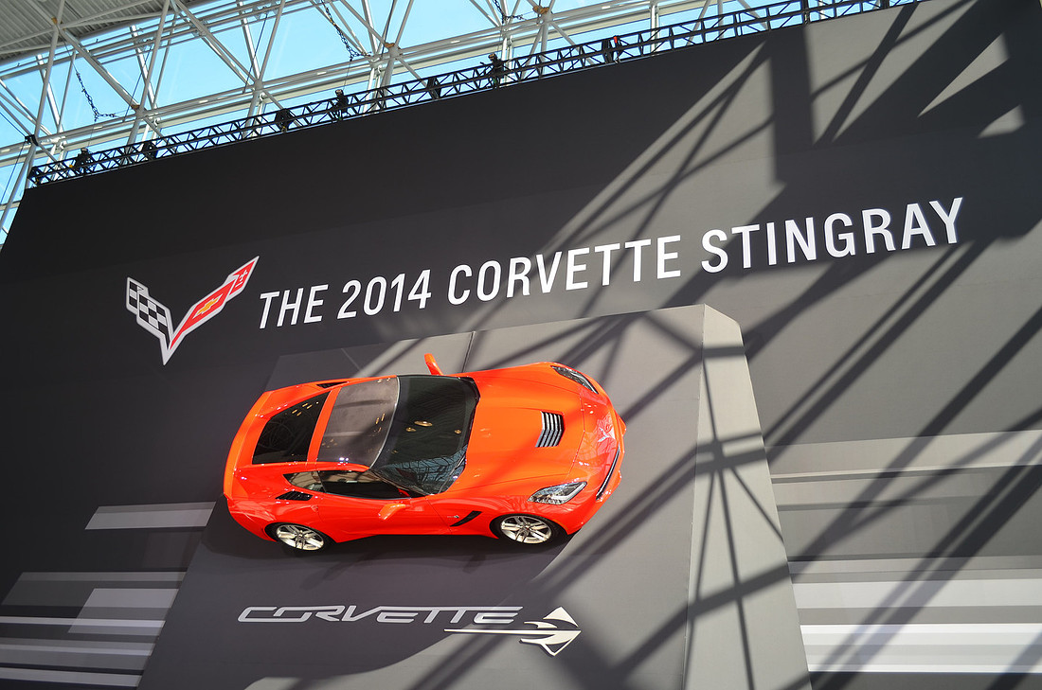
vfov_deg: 39.8
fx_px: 953
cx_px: 521
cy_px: 345
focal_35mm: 33
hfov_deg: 57.3
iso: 100
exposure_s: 1/80
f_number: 4.5
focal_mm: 22
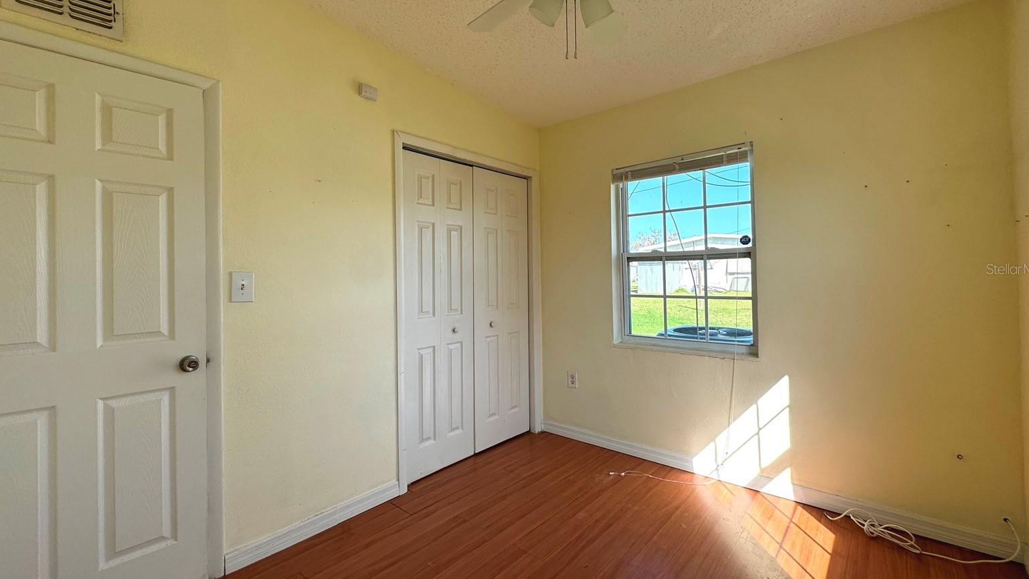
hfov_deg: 99.4
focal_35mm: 16
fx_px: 437
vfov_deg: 67.0
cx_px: 510
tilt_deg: +0.8
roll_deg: +0.3
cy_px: 269
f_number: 2.2
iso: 40
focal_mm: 2.22
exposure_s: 1/321
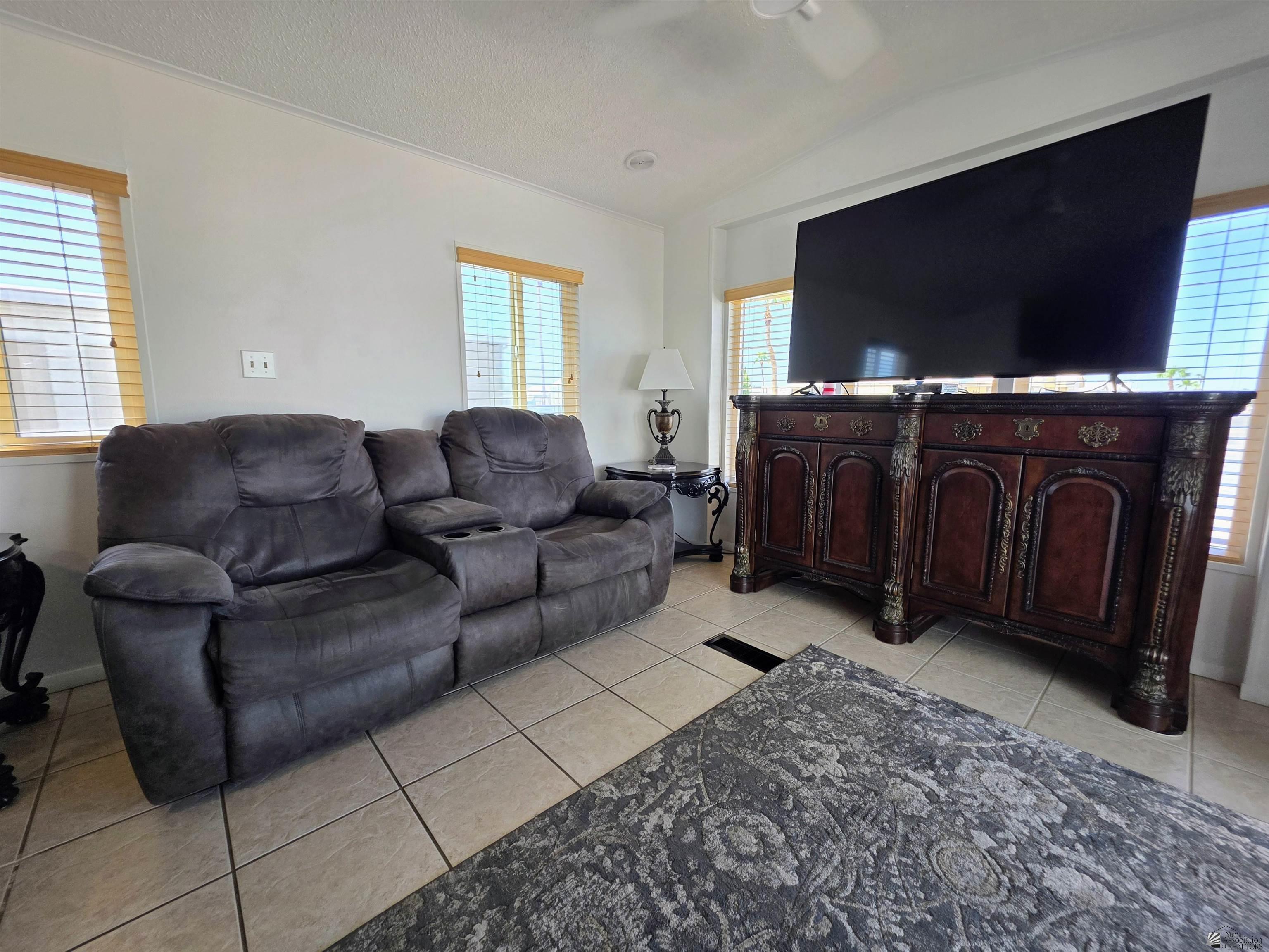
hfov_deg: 106.2
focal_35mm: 13
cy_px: 476
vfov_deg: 89.9
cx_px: 634
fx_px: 477
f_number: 1.9
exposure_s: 1/120
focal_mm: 2.2
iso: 64
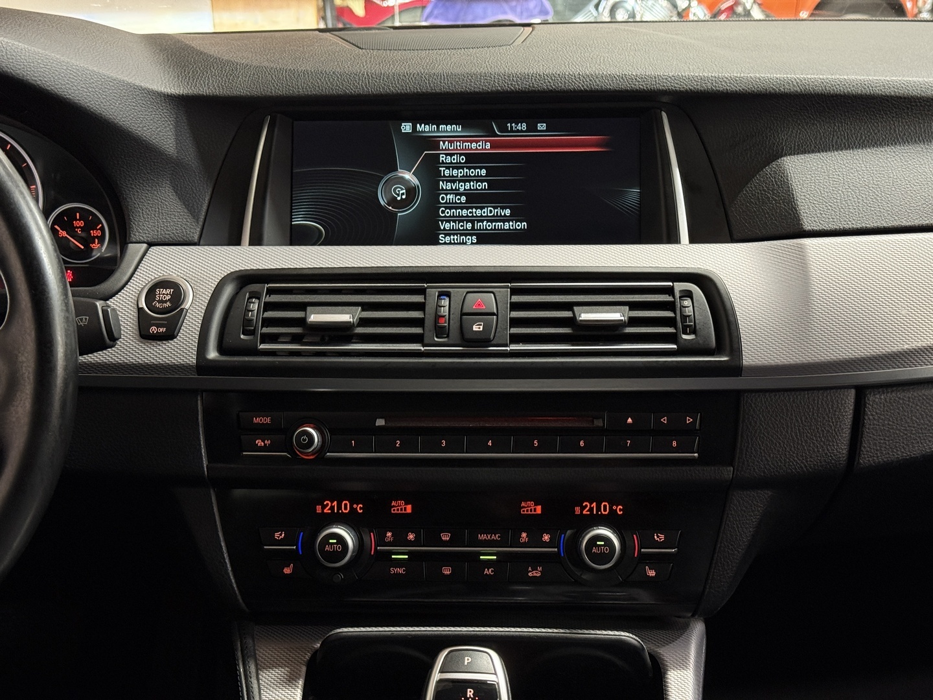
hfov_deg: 39.7
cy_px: 350
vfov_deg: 30.3
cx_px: 466
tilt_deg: -18.9
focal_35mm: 48
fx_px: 1294
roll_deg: +1.8
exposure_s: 1/50
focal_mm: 6.76
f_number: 1.78
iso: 160
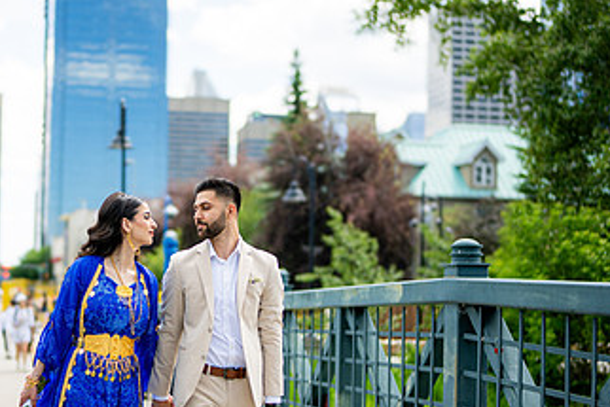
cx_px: 170
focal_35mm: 63
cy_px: 260
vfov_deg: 21.5
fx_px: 1068
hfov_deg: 31.4
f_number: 1.2
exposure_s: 1/4000
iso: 125
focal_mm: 35
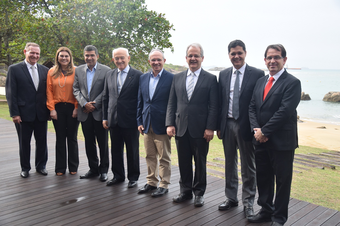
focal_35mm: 38
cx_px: 170
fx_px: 354
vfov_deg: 35.5
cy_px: 113
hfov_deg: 51.3
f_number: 4
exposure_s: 1/400
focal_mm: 25
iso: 400
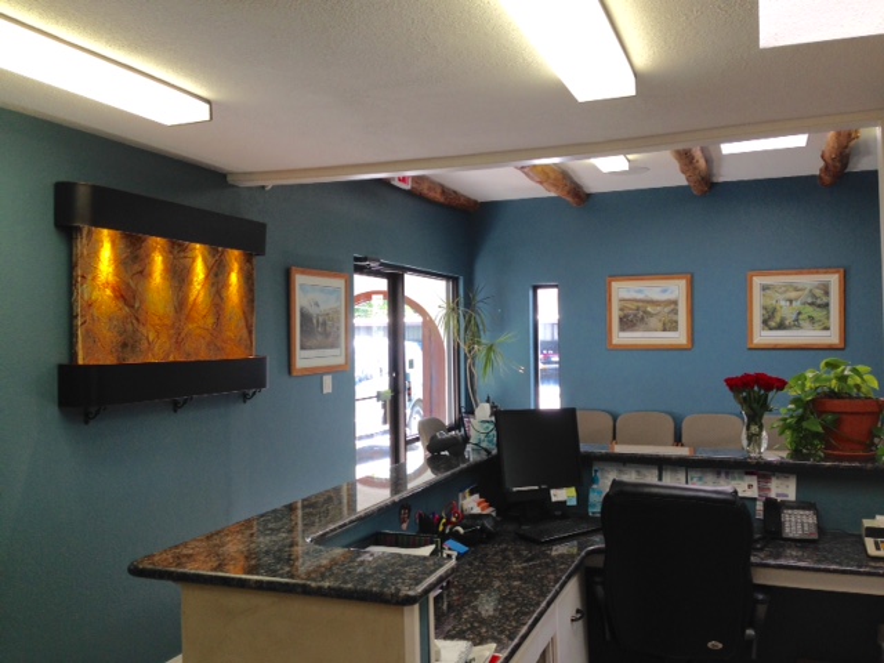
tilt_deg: -1.5
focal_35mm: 33
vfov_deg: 42.9
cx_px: 442
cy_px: 332
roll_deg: +0.2
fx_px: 843
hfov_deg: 55.4
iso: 50
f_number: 2.4
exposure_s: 1/60
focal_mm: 4.12
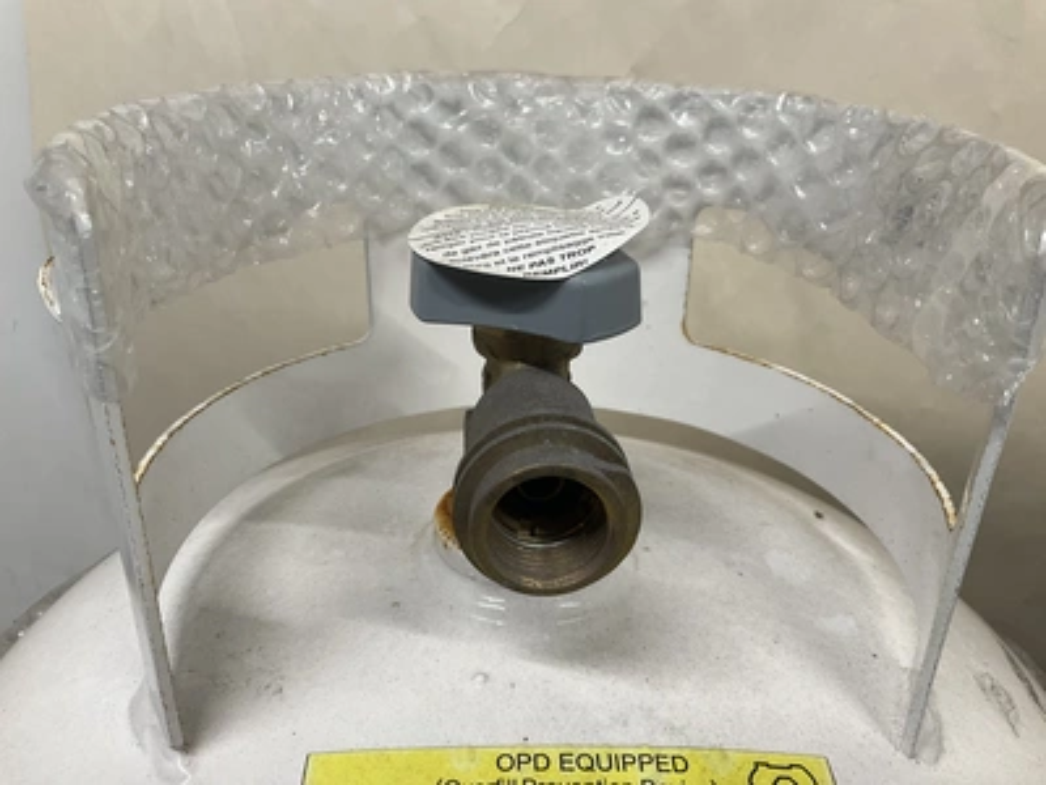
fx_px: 876
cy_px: 392
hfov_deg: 61.7
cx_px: 523
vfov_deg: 48.2
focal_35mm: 29
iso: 25
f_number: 1.8
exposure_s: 1/120
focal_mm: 3
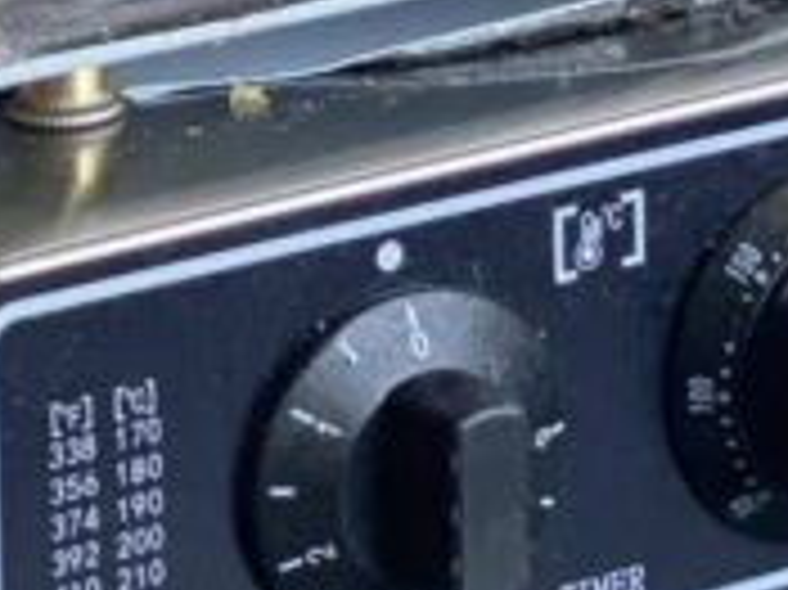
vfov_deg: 4.8
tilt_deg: -13.9
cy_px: -311
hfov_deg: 6.4
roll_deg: -0.1
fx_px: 6916
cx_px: 1189
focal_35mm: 304
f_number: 2
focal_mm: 6
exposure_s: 1/122
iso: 160
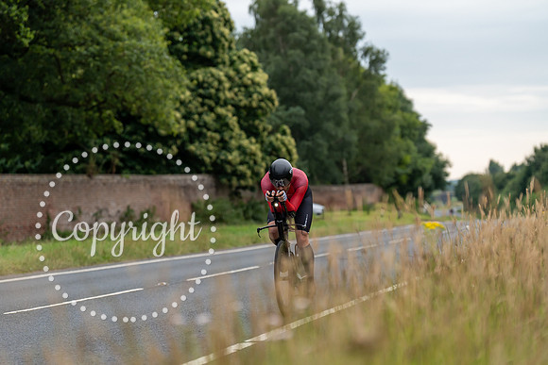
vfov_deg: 11.2
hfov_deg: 16.8
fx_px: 1857
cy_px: 182
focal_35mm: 122
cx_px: 274
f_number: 3.2
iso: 1000
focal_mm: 122
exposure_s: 1/640
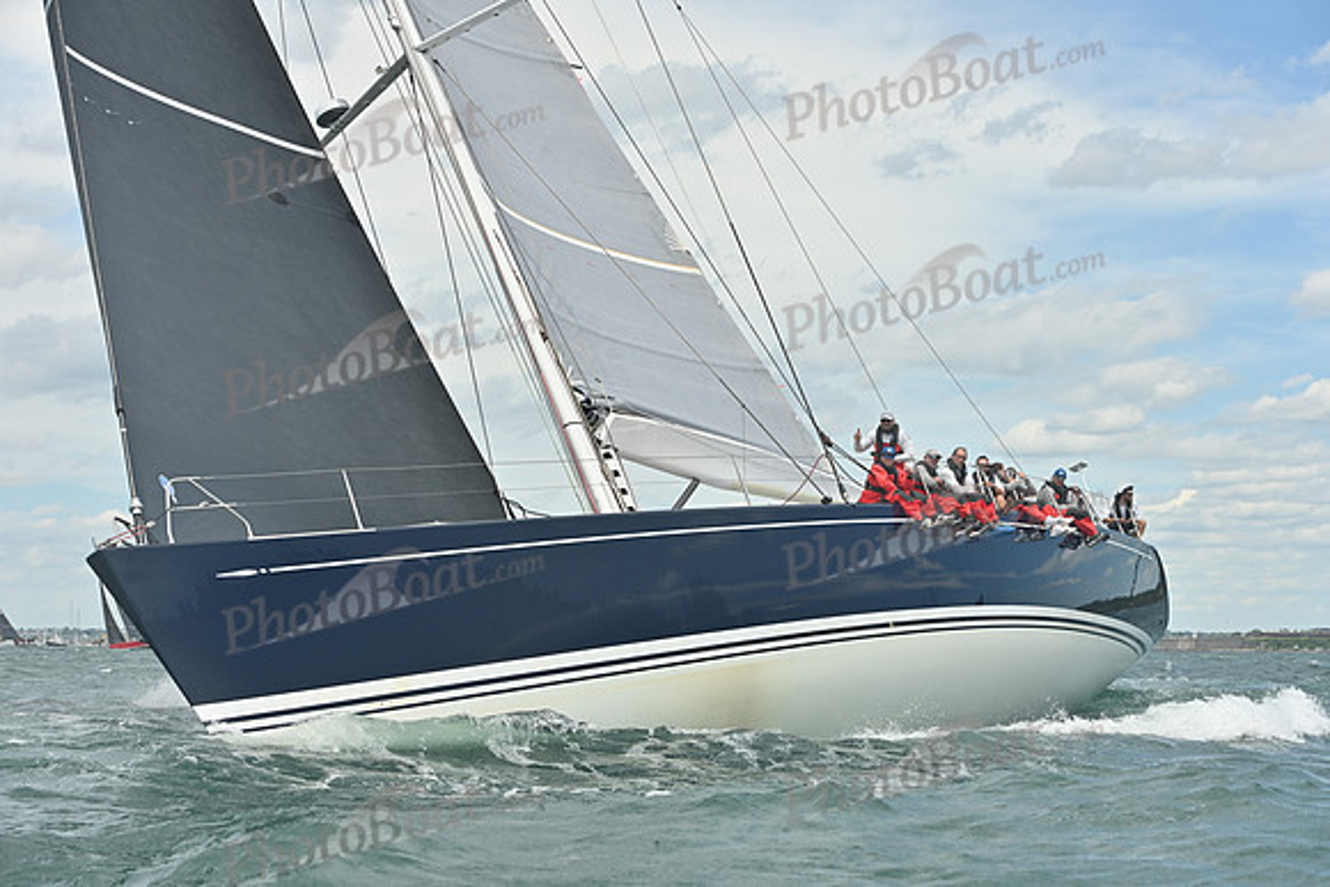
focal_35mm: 70
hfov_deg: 28.8
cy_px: 444
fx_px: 2587
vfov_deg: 19.5
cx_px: 665
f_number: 7.1
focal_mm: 70
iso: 250
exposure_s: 1/1250
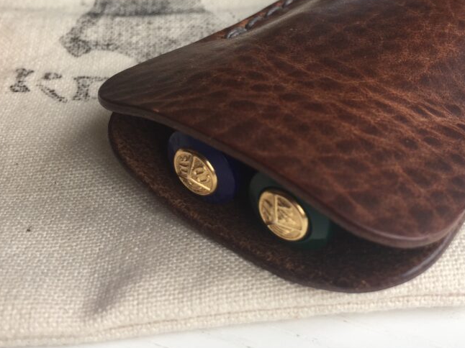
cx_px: 315
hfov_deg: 40.7
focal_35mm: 46
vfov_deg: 31.0
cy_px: 93
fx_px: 618
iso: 32
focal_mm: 4.15
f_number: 2.2
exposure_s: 1/100
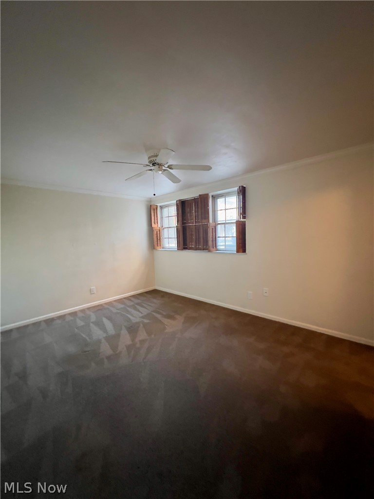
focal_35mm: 13
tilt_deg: -5.2
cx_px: 187
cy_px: 250
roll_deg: +3.2
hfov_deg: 89.9
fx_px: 187
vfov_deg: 106.2
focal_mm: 1.57
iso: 640
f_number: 1.8
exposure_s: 1/40
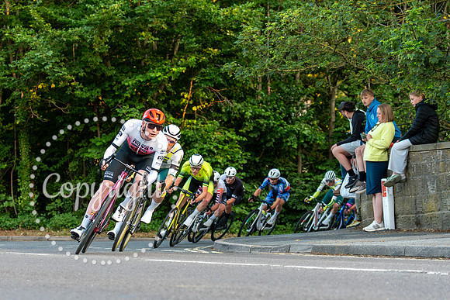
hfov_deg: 19.5
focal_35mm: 104
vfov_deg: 13.1
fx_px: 1304
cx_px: 143
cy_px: 213
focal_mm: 70
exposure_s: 1/800
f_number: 3.5
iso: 1000
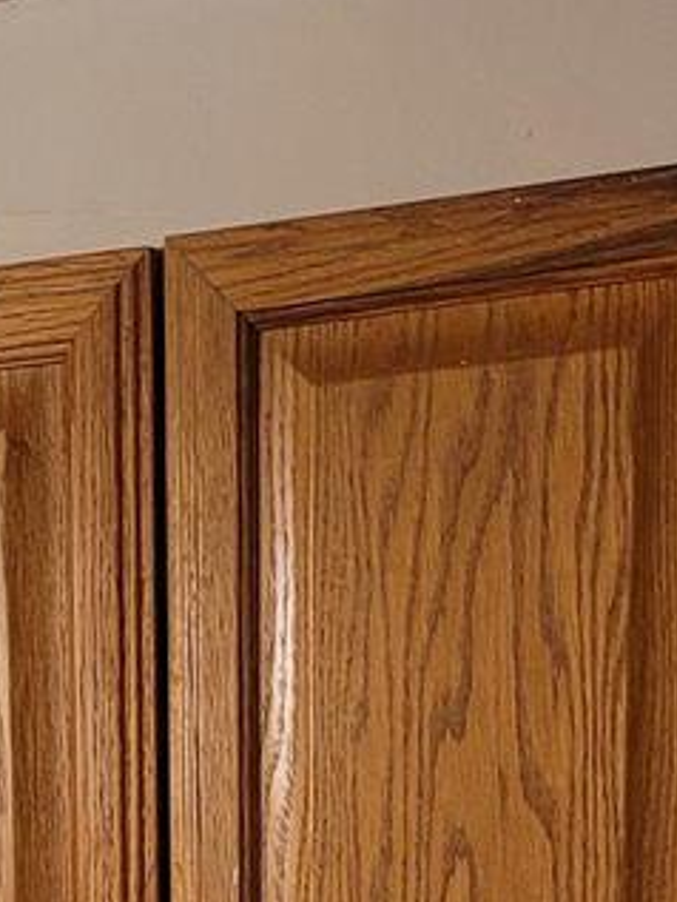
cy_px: 2071
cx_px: -267
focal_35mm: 126
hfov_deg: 11.4
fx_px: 3283
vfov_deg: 12.6
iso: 160
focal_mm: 5.4
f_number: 1.8
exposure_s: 1/119
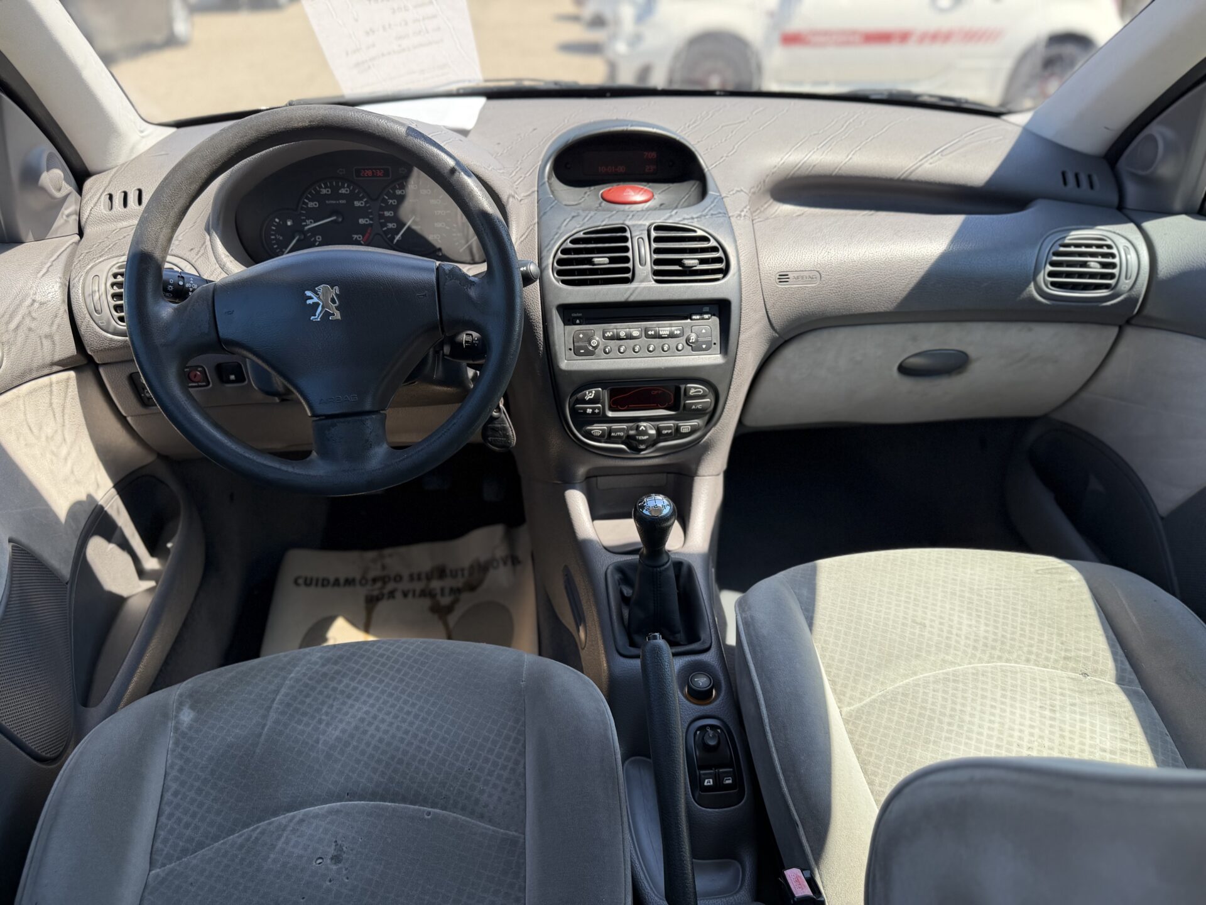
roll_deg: +2.1
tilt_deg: -33.1
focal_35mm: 24
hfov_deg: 71.6
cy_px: 452
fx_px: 836
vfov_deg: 56.8
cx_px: 603
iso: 80
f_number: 1.78
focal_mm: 6.76
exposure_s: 1/654
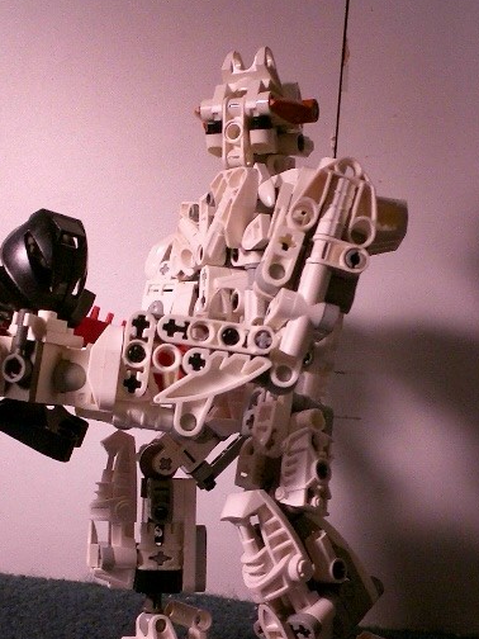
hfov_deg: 30.8
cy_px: 399
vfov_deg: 40.2
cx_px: 181
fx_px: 867
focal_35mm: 47
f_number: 3.5
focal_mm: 5.6
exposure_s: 1/50
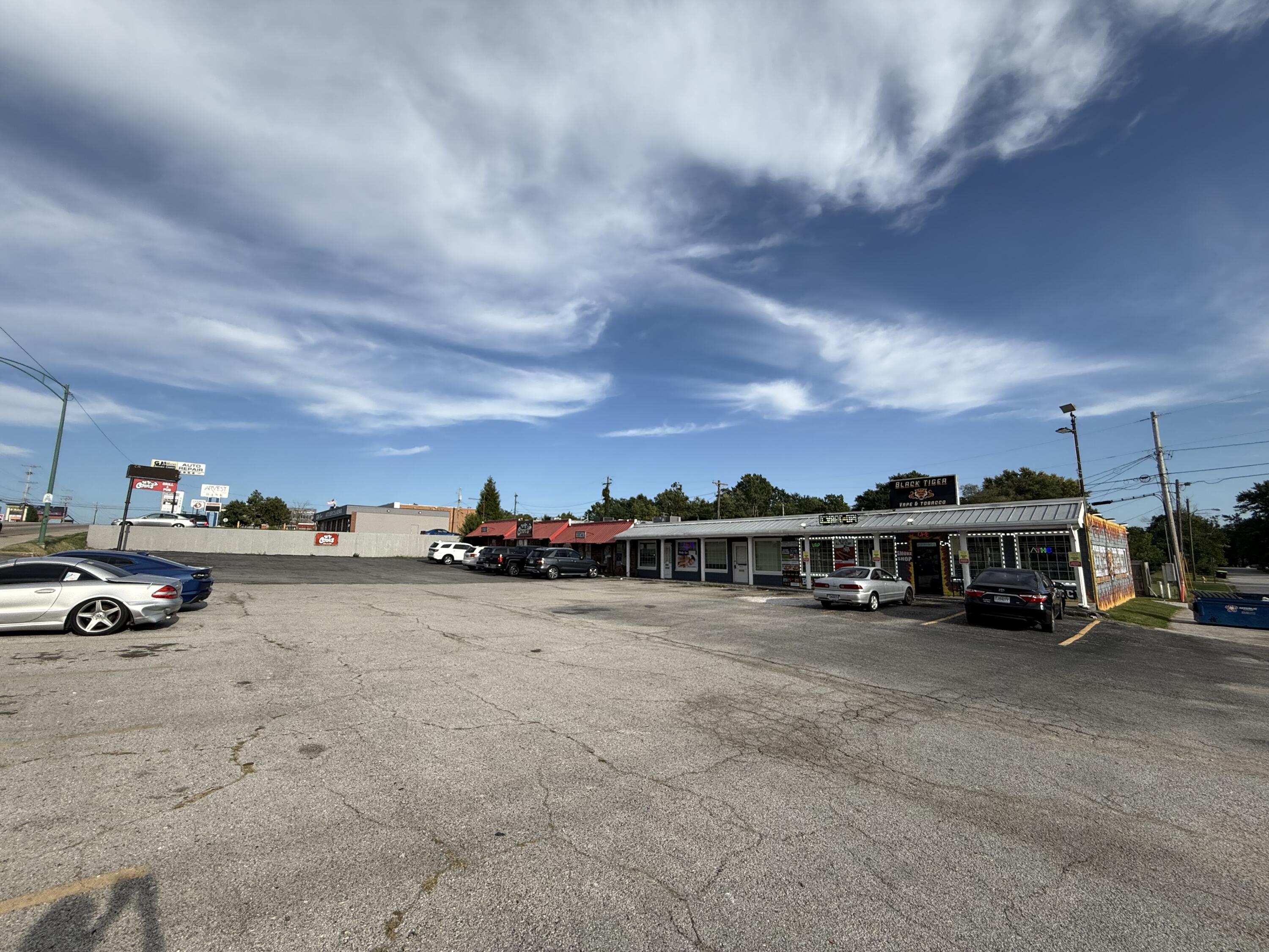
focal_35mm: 14
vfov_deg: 85.7
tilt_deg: +8.6
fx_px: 513
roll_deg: -0.3
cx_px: 634
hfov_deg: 102.1
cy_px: 476
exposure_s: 1/2165
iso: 50
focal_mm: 2.22
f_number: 2.2
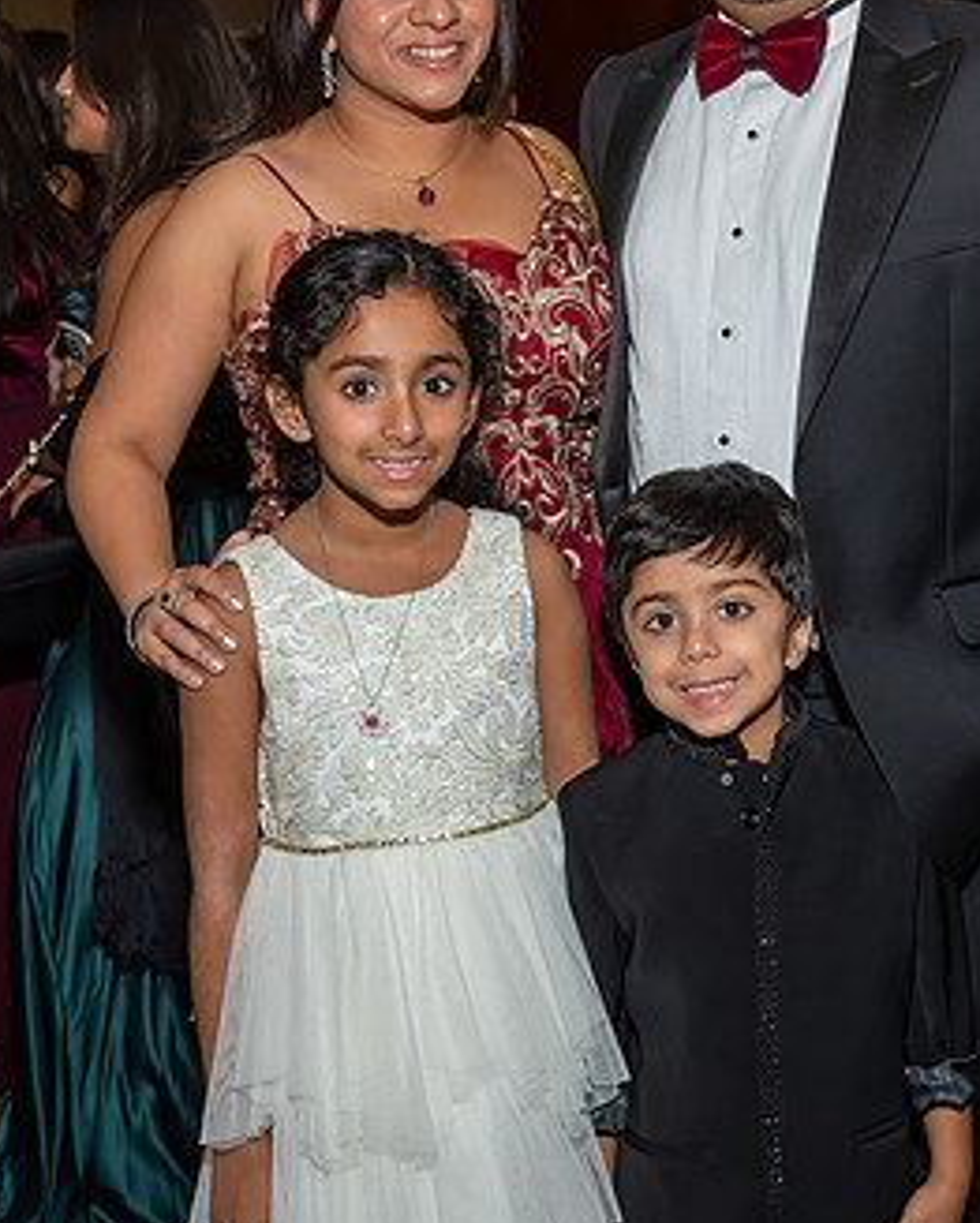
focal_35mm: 65
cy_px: 397
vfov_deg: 28.9
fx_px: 2354
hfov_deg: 23.5
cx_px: 555
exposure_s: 1/250
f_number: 8
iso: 400
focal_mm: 22
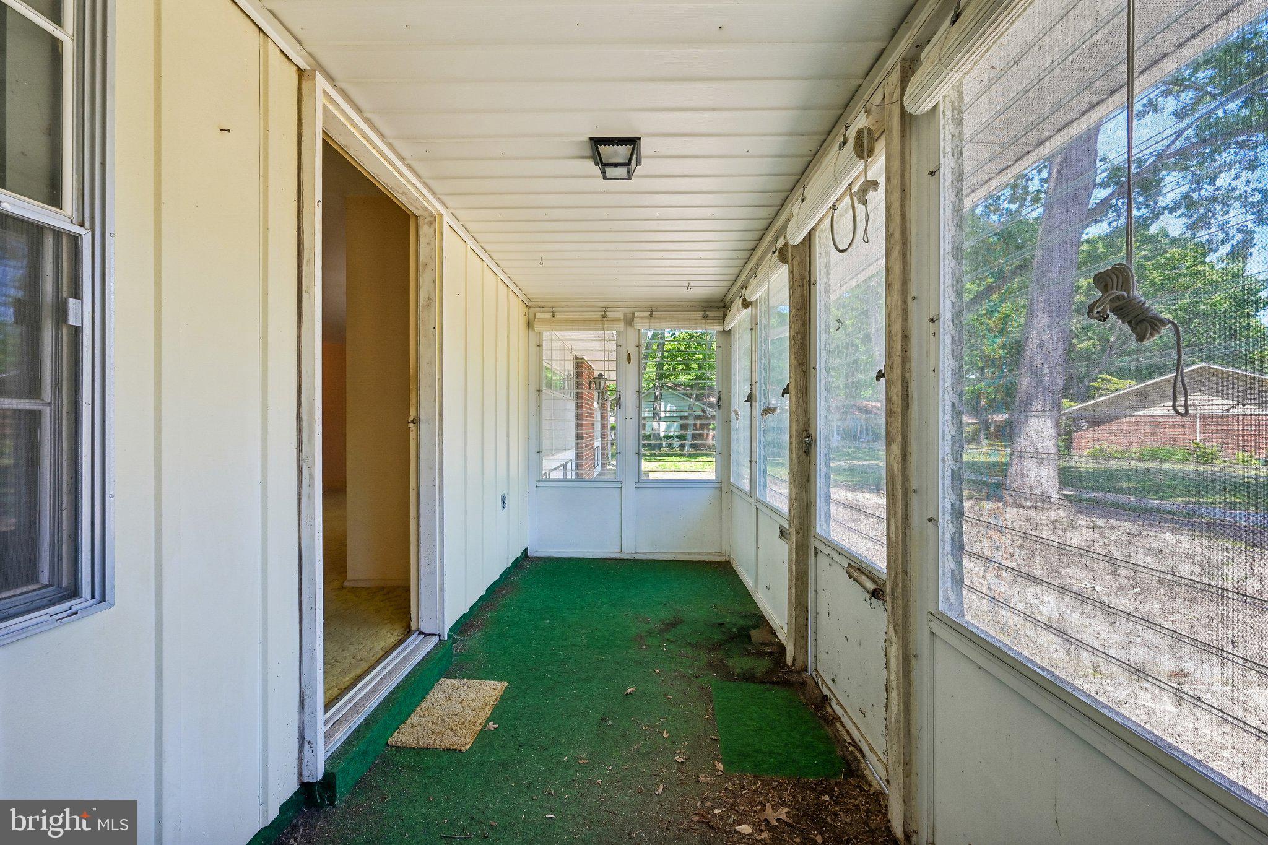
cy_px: 422
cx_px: 634
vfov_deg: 81.2
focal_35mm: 14
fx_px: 493
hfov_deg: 104.3
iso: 400
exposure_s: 1/30
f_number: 11
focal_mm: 14
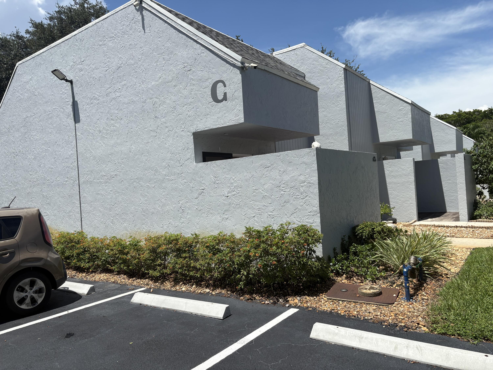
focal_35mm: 26
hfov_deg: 67.3
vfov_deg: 53.1
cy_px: 185
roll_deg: +4.3
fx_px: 370
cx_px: 246
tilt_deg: +0.0
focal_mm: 5.96
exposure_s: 1/4950
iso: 50
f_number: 1.6
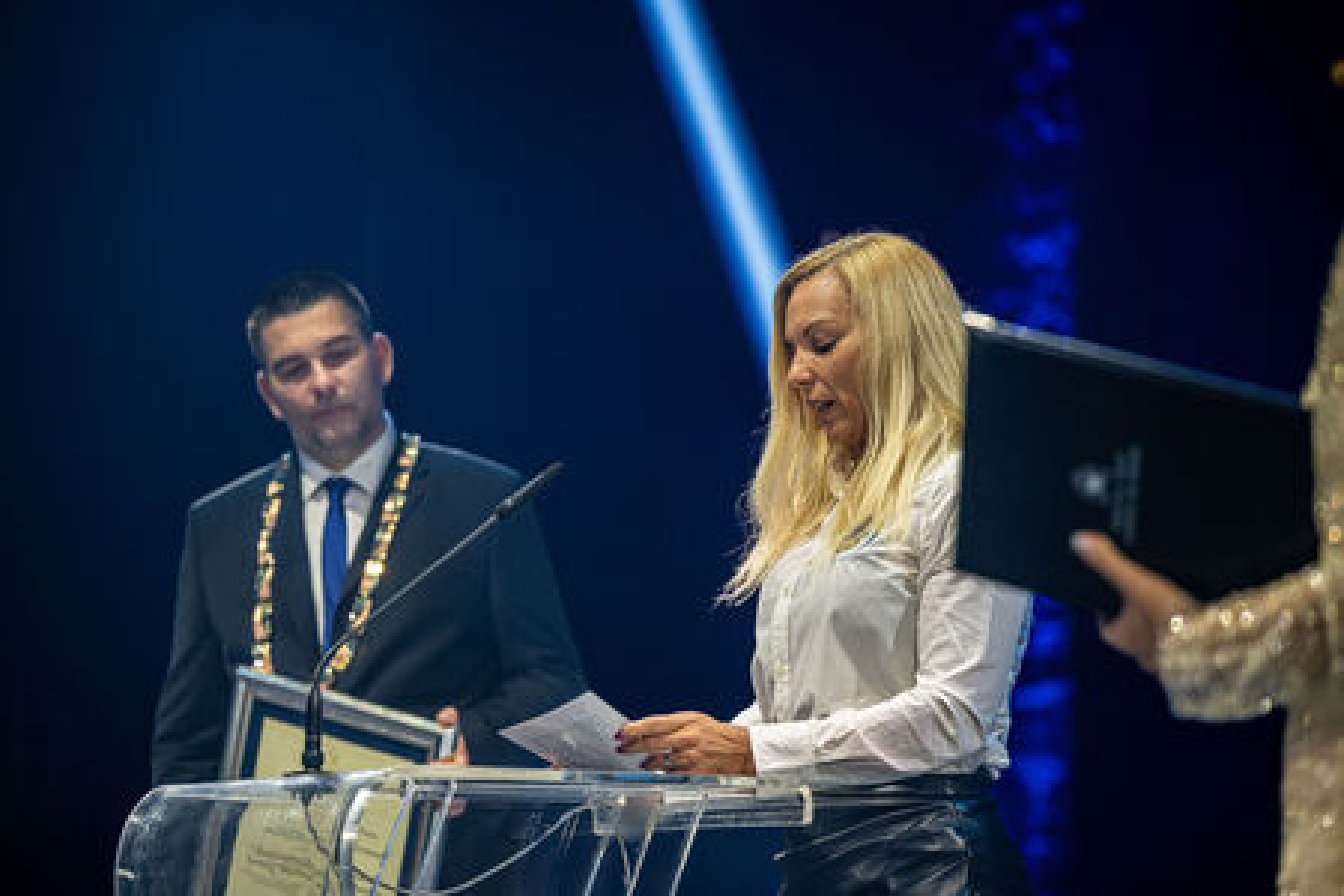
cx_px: 672
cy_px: 448
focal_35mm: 110
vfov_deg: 12.5
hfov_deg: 18.6
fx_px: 4106
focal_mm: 110
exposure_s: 1/250
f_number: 2.8
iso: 400
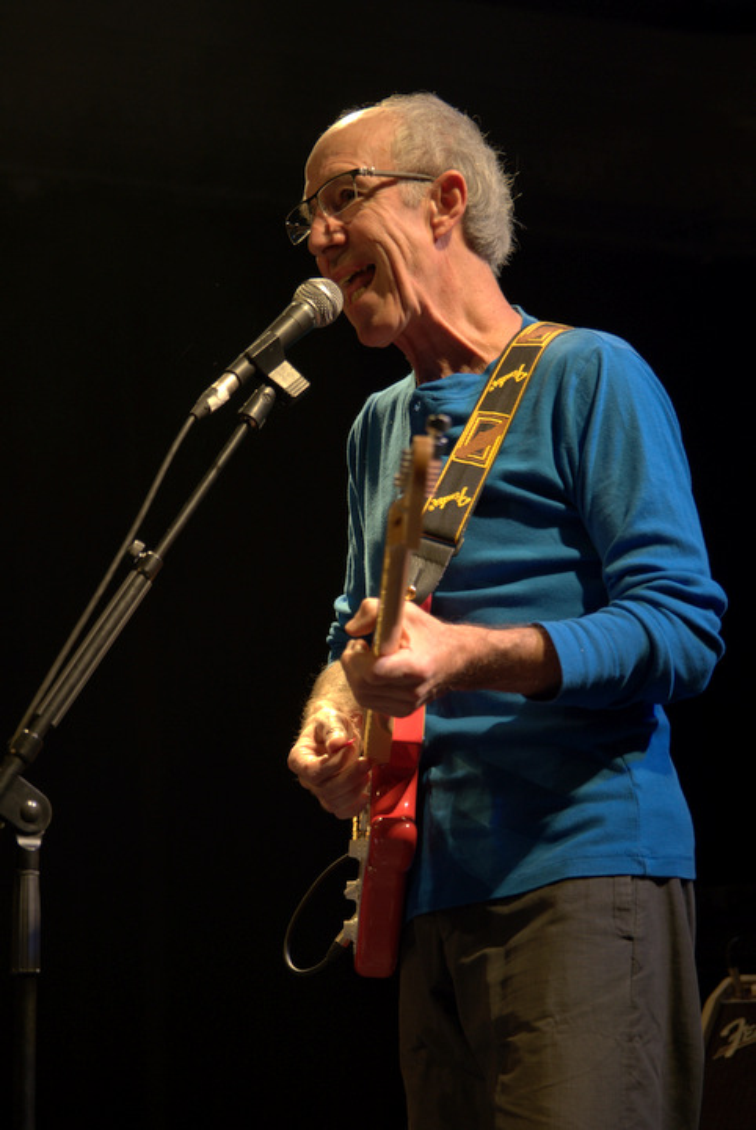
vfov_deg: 27.0
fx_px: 2356
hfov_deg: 18.2
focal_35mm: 75
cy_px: 565
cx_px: 378
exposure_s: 1/60
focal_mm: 50
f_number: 2.8
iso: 280
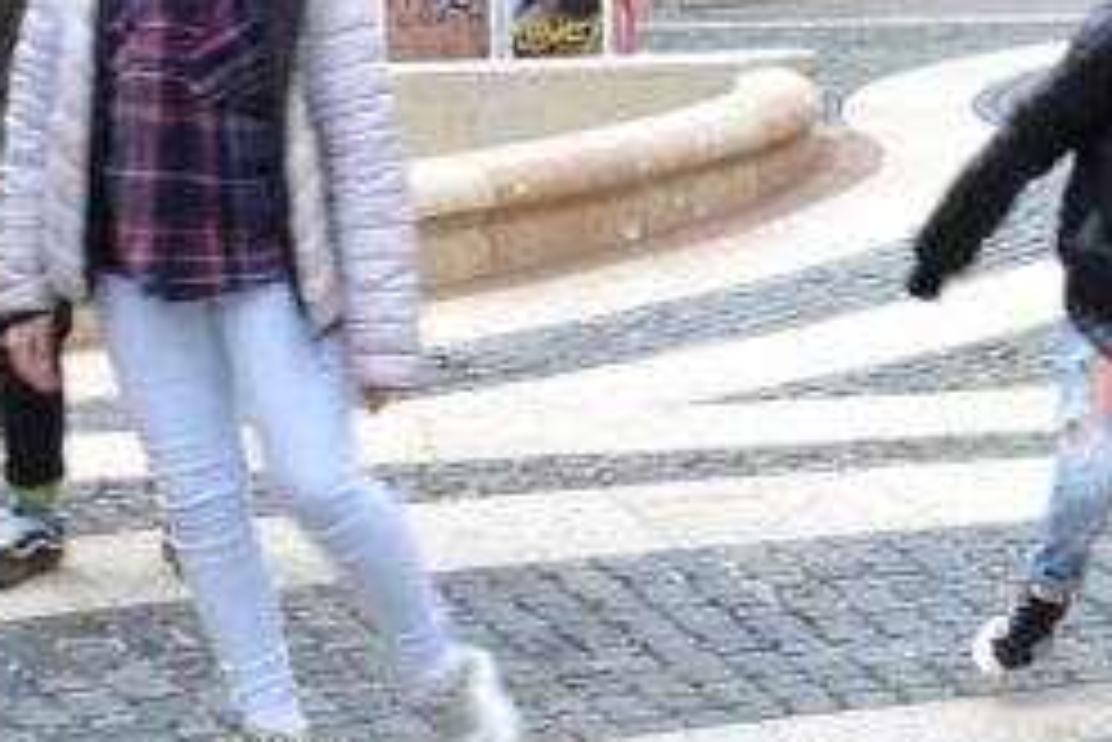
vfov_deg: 12.2
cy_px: 367
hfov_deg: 17.5
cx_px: 1301
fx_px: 3461
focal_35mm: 112
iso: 100
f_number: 6.3
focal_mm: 18
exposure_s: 1/80
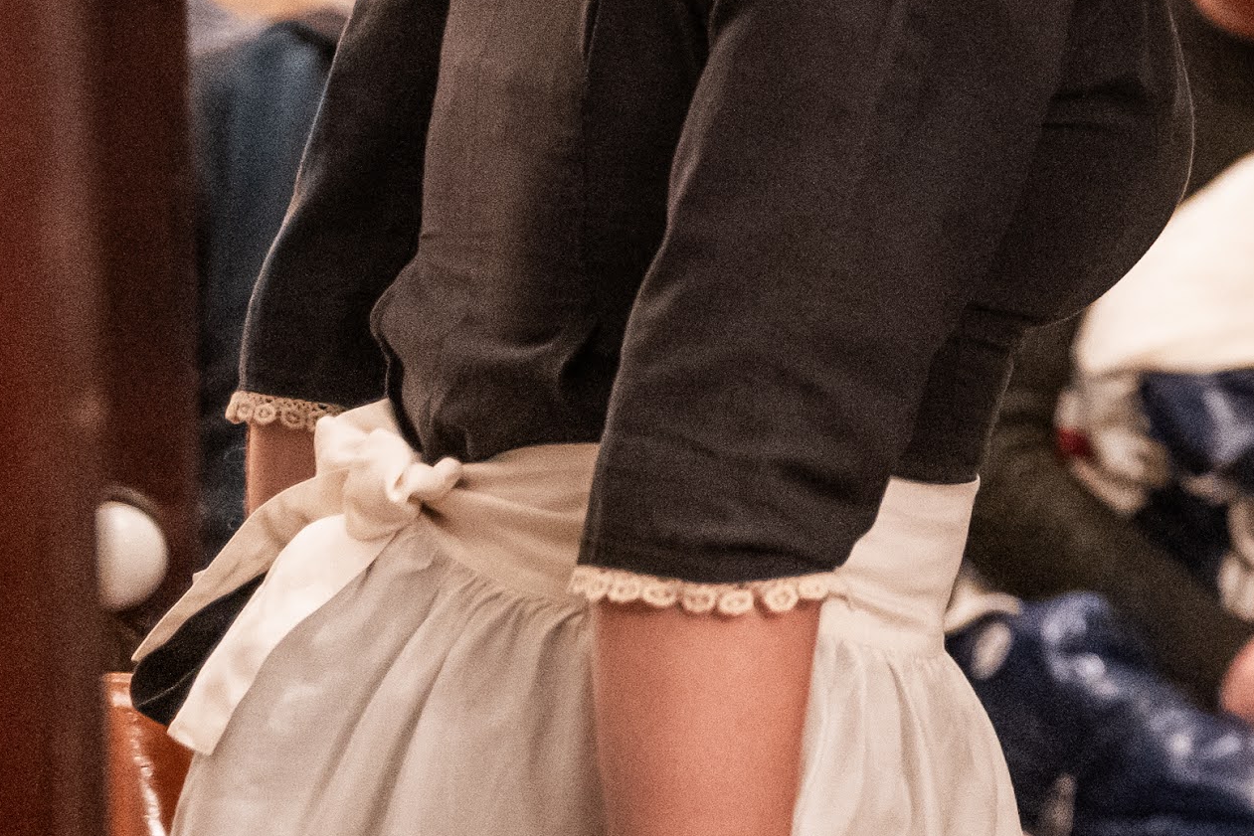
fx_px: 8117
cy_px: 20
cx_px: 2153
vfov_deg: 5.9
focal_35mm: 233
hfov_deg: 8.5
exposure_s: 1/160
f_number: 2.8
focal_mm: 60
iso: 6400
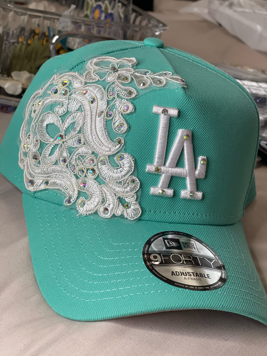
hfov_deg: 22.9
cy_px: 178
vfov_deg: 30.3
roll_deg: -9.8
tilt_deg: -23.5
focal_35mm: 64
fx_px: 658
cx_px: 134
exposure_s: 1/120
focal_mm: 7.5
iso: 125
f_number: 2.2
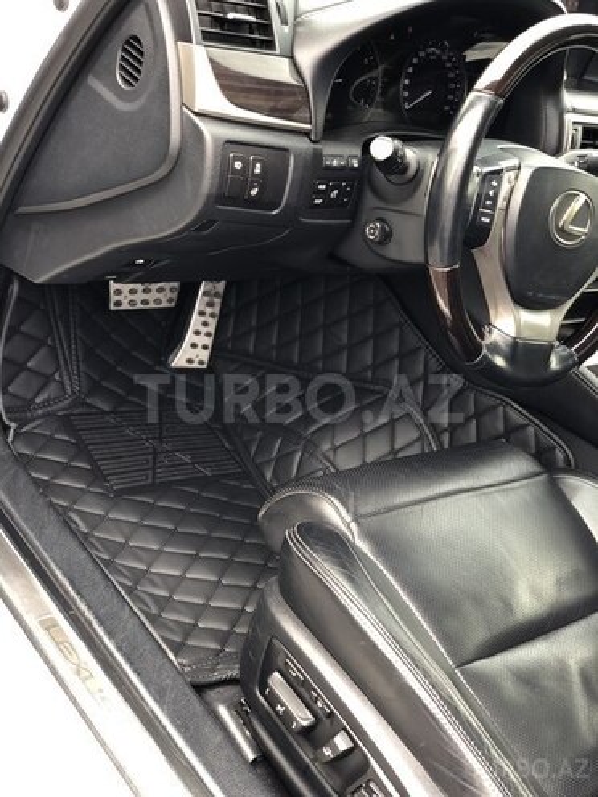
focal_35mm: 52
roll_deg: -23.4
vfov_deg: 36.8
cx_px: 299
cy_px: 398
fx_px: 1198
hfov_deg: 28.0
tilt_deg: -29.4
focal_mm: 6
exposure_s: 1/60
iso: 32
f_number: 2.4
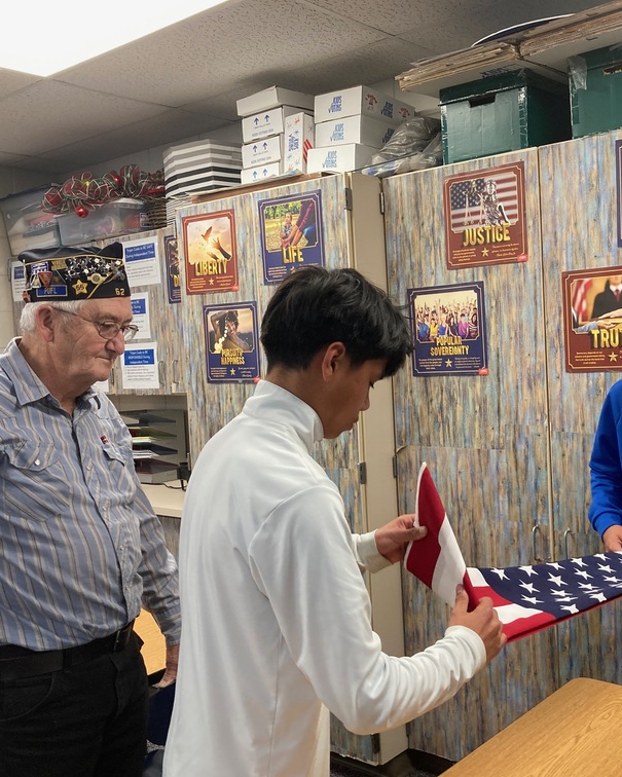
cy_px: 394
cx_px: 388
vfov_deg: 49.1
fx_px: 851
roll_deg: +2.8
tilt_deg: -1.7
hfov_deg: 39.9
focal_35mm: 37
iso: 125
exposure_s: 1/60
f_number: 1.8
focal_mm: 3.99
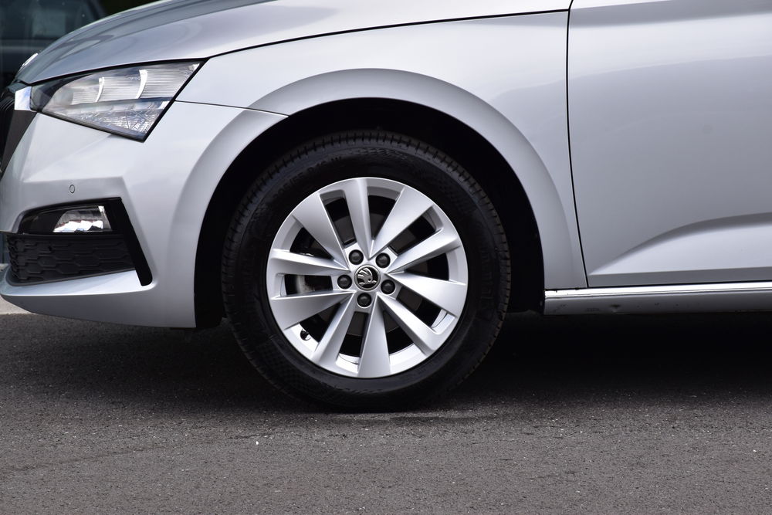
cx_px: 386
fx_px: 3056
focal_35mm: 142
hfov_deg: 14.4
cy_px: 258
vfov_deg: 9.6
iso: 400
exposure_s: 1/250
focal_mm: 95
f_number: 10
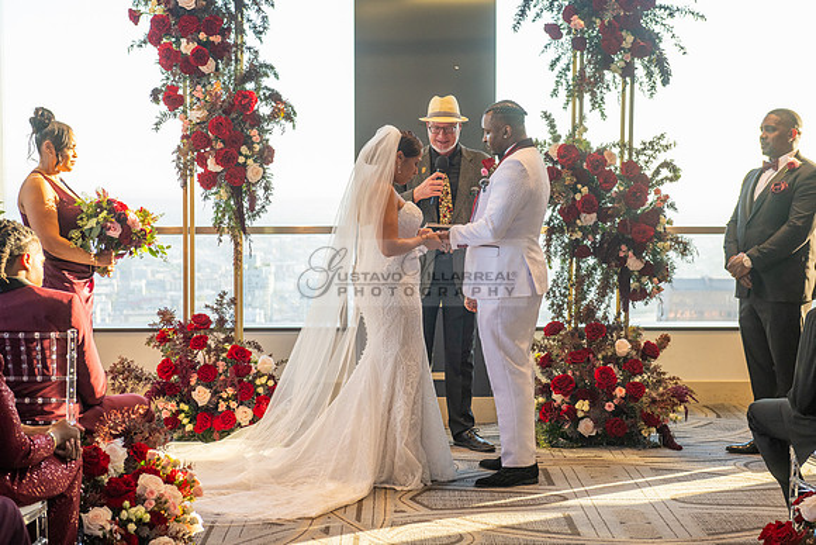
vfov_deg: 21.9
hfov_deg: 32.4
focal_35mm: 62
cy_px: 272
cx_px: 408
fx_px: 1406
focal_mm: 62
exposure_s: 1/125
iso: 800
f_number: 5
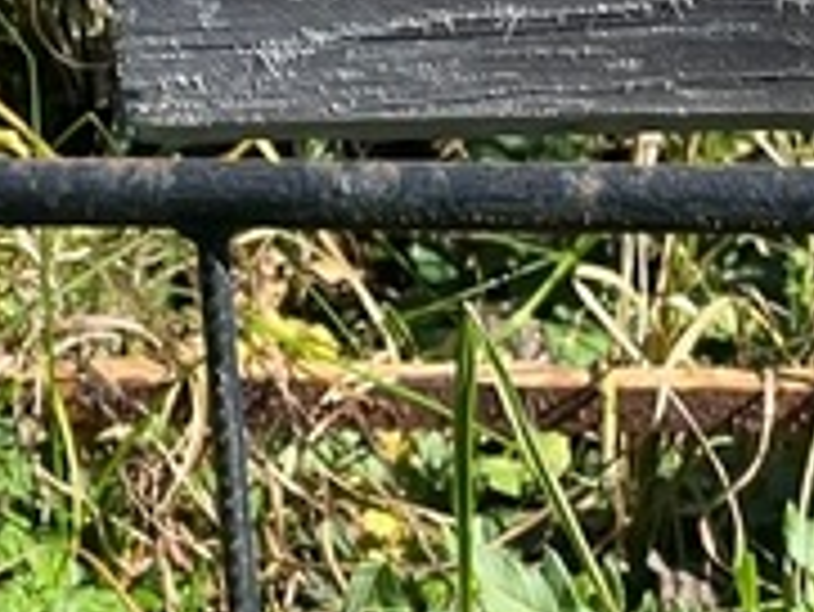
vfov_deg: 4.4
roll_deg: -0.7
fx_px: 8000
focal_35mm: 340
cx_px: 1547
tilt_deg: -21.7
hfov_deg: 5.7
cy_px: 810
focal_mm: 9
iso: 32
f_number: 2.8
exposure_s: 1/248
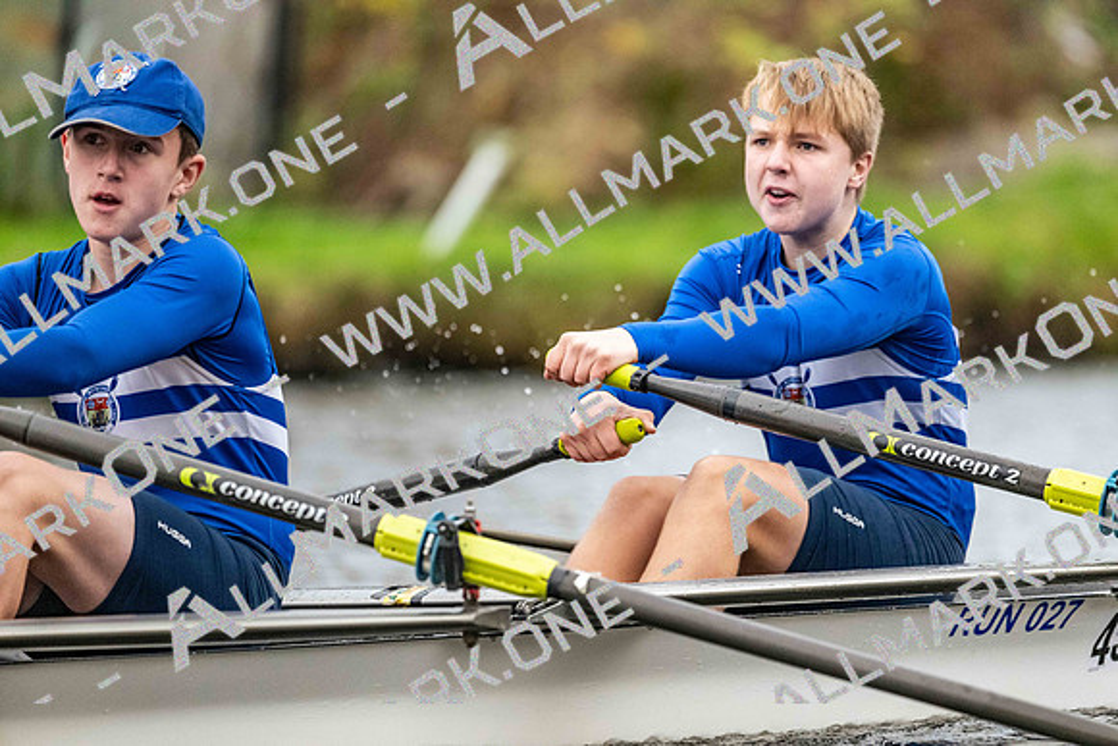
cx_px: 559
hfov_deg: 5.2
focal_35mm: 400
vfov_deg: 3.4
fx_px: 12425
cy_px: 373
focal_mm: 400
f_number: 4.5
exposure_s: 1/2000
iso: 6400
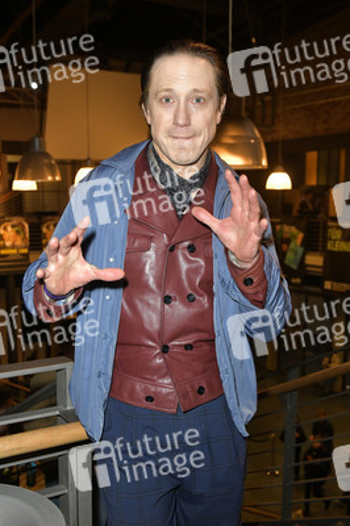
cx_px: 175
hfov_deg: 41.0
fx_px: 467
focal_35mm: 32
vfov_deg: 58.8
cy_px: 263
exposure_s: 1/200
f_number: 5.6
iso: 2500
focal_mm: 32
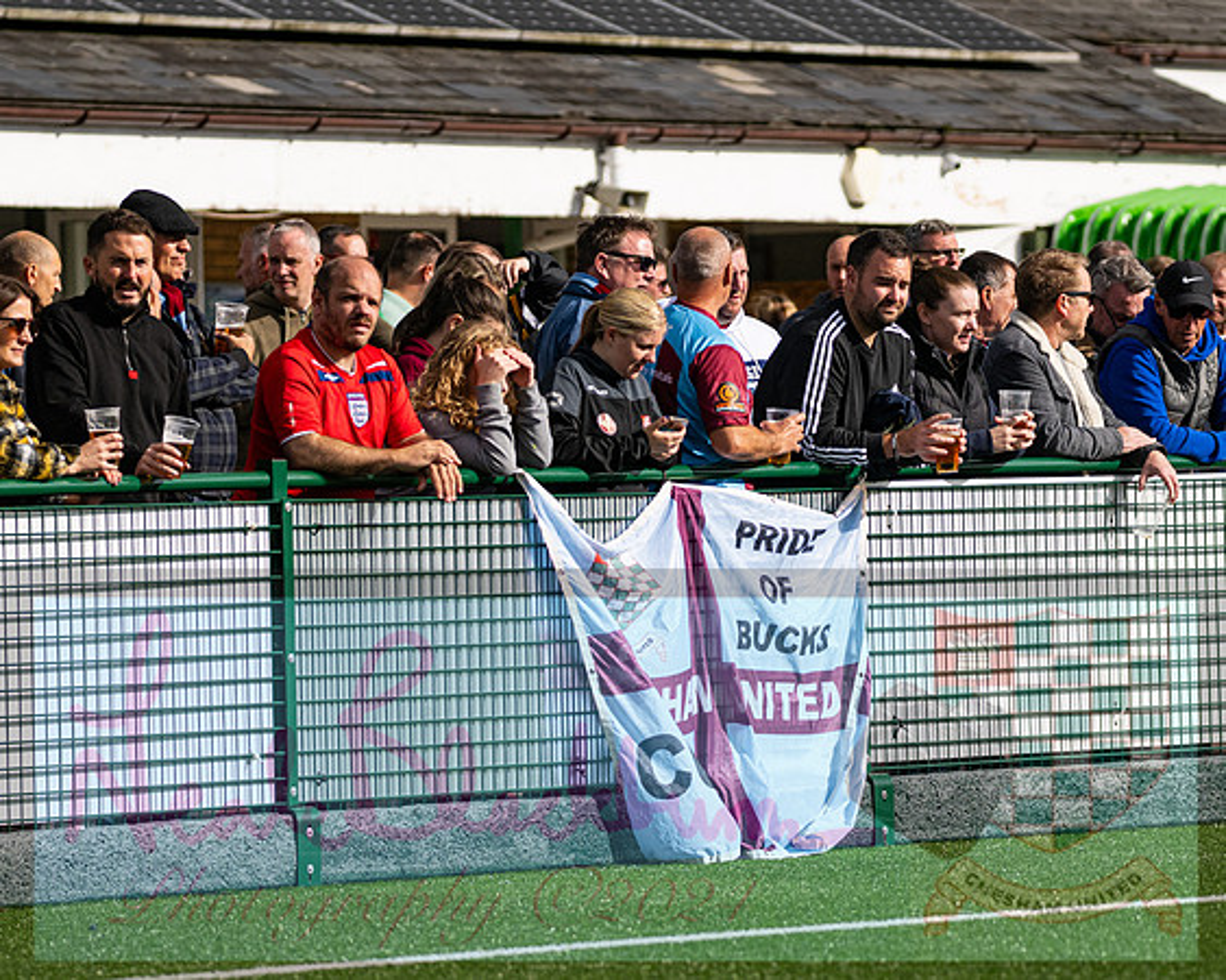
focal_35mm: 270
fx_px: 9808
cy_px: 490
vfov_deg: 5.7
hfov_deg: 7.2
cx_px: 576
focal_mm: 160
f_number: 2.8
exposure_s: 1/10000
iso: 400
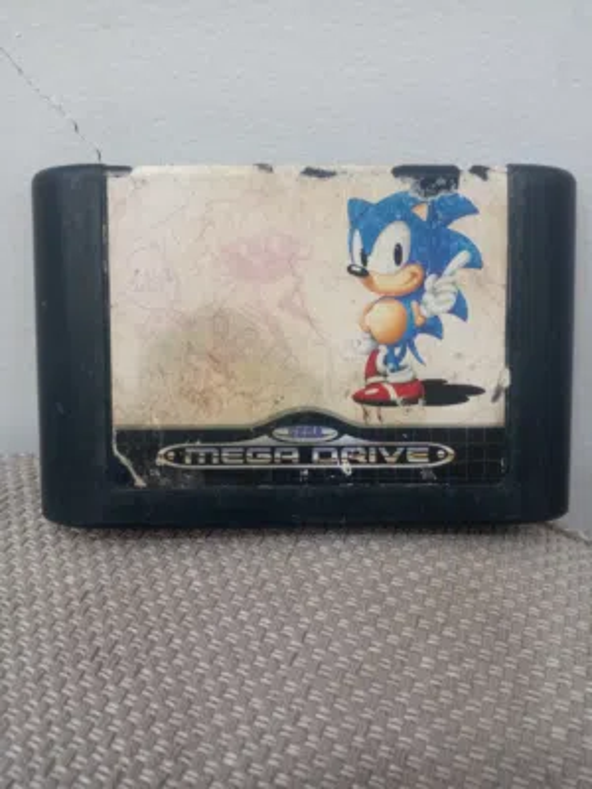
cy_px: 394
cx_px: 296
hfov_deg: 51.4
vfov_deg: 65.3
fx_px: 616
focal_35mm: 27
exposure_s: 1/33.3
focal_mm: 3.79
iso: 117
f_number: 2.2
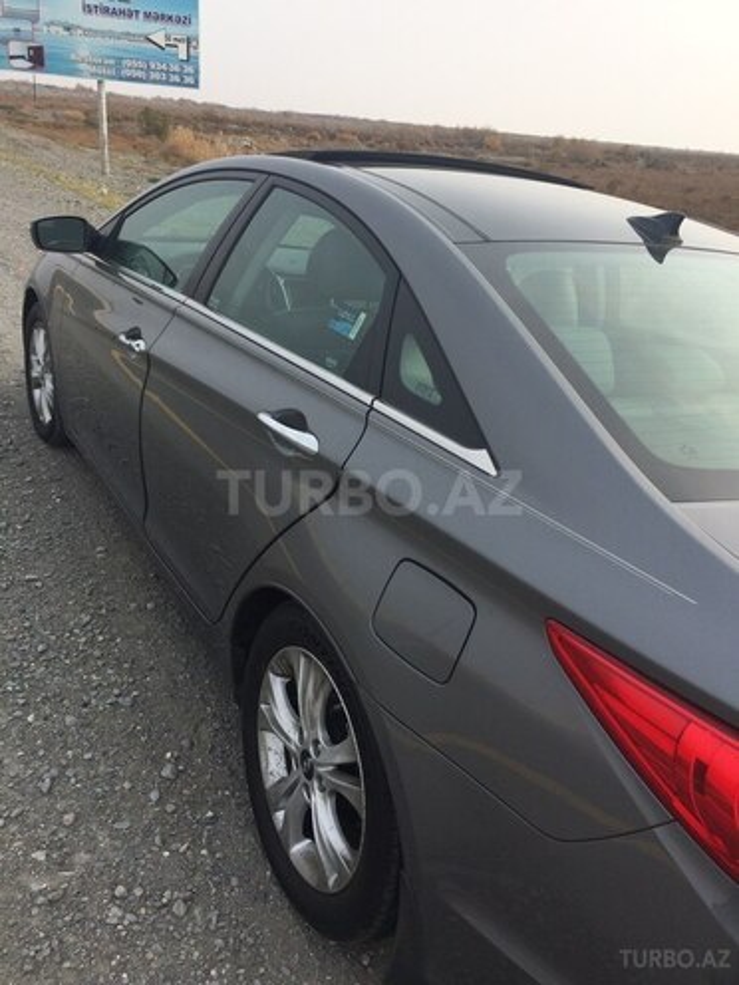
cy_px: 492
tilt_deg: -22.6
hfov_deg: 48.2
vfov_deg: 61.7
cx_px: 370
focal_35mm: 29
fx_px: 825
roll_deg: -6.5
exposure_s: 1/1208
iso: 32
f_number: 2.2
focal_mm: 4.15
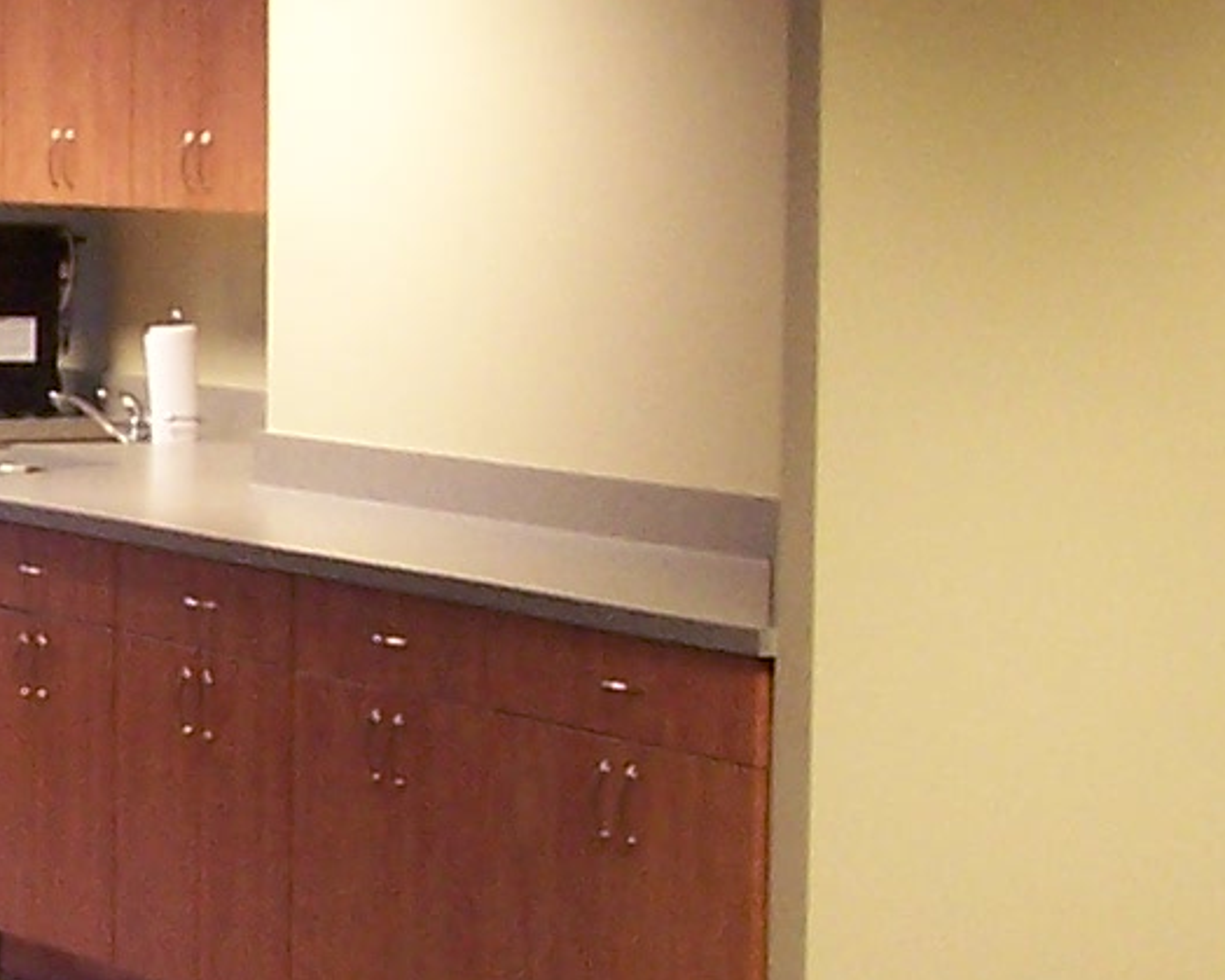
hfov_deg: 11.6
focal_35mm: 163
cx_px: -210
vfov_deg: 9.5
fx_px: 5909
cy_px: 634
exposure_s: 1/15
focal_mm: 6.3
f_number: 2.8
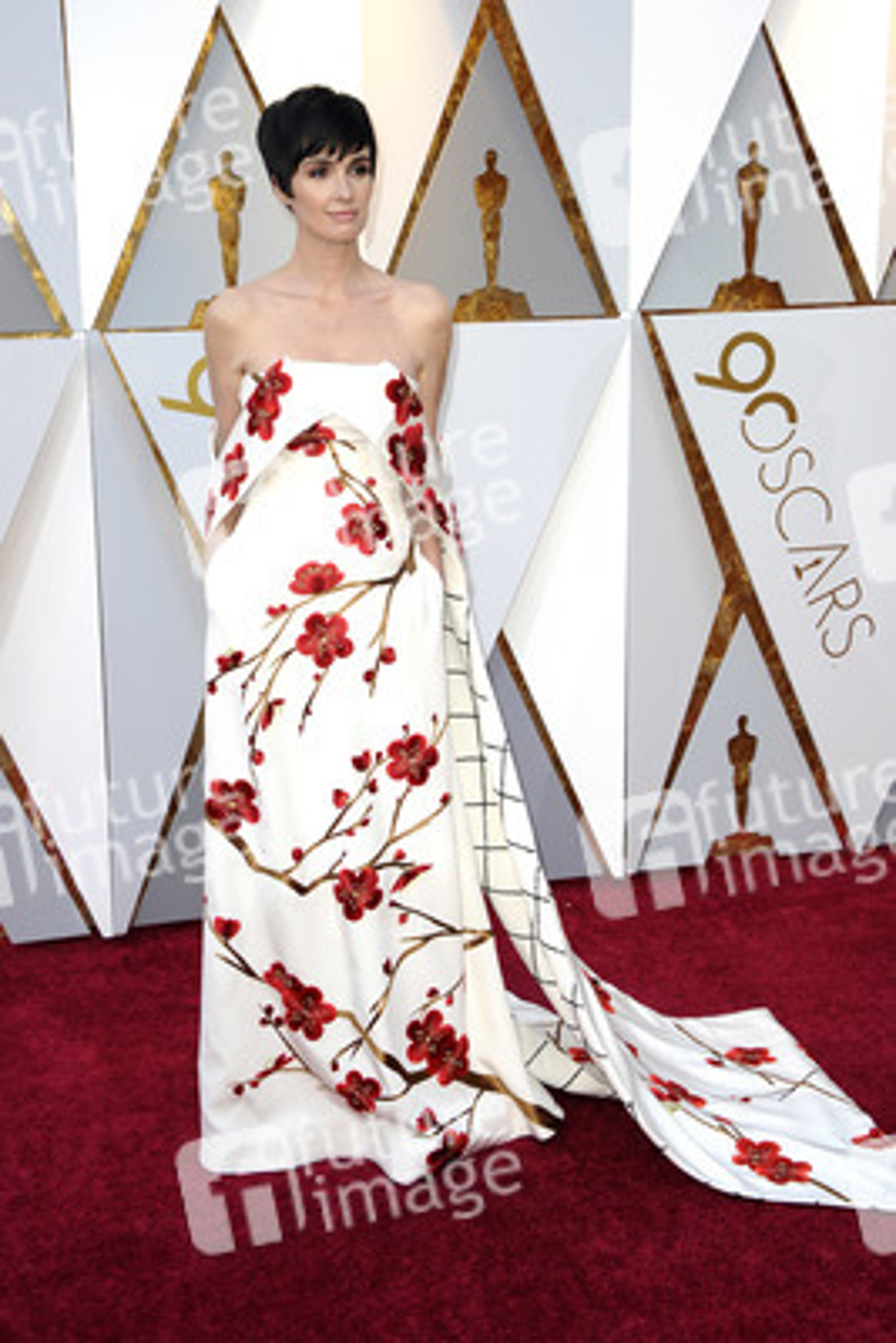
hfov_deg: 27.0
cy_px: 672
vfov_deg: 39.6
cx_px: 448
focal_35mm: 50
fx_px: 1865
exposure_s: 1/250
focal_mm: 50
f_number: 7.1
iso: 800
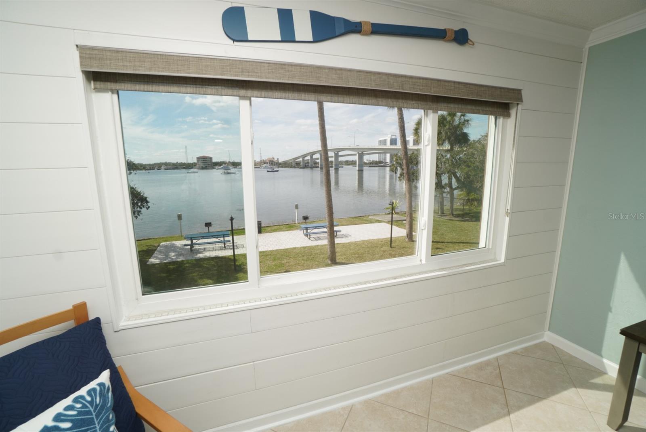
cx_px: 323
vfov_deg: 77.4
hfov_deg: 100.4
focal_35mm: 15
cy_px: 216
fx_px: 269
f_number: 9
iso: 125
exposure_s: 1/160
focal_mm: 10
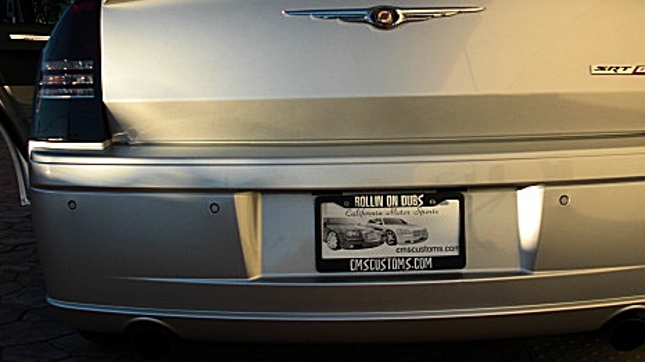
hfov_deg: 38.4
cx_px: 379
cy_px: 132
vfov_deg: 22.1
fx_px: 923
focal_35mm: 54
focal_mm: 6.3
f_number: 2.8
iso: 50
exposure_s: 1/640
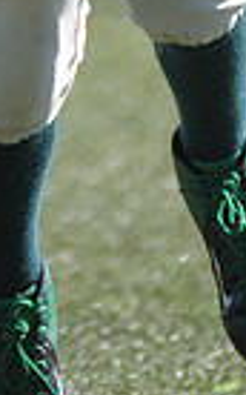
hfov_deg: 0.5
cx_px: 76
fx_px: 27550
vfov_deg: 0.8
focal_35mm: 2563
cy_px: -424
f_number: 4
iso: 640
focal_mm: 400
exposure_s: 1/2000
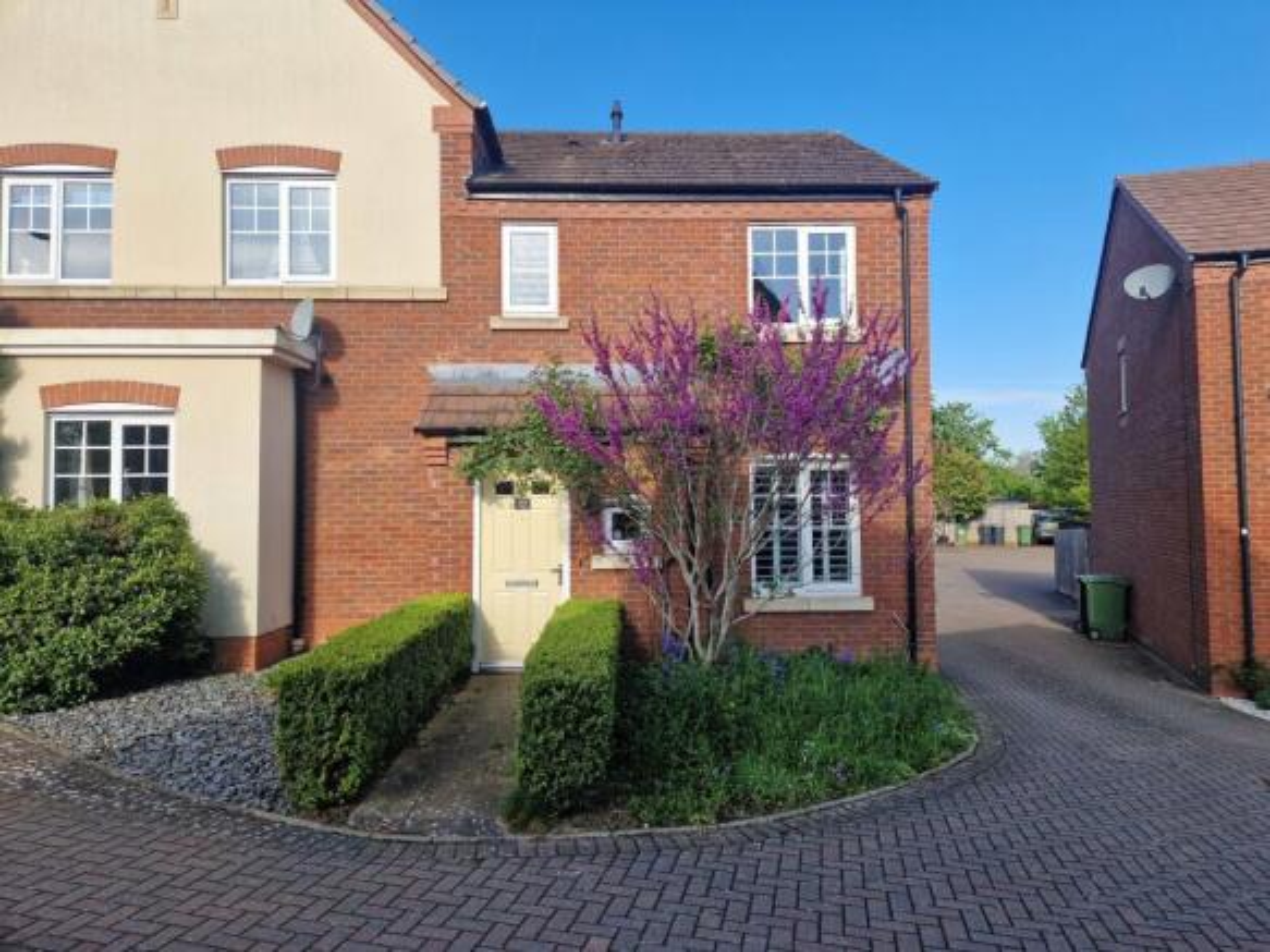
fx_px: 844
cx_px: 635
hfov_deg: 73.9
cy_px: 476
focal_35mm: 23
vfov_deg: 58.9
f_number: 1.8
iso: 50
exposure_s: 1/864
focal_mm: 5.4
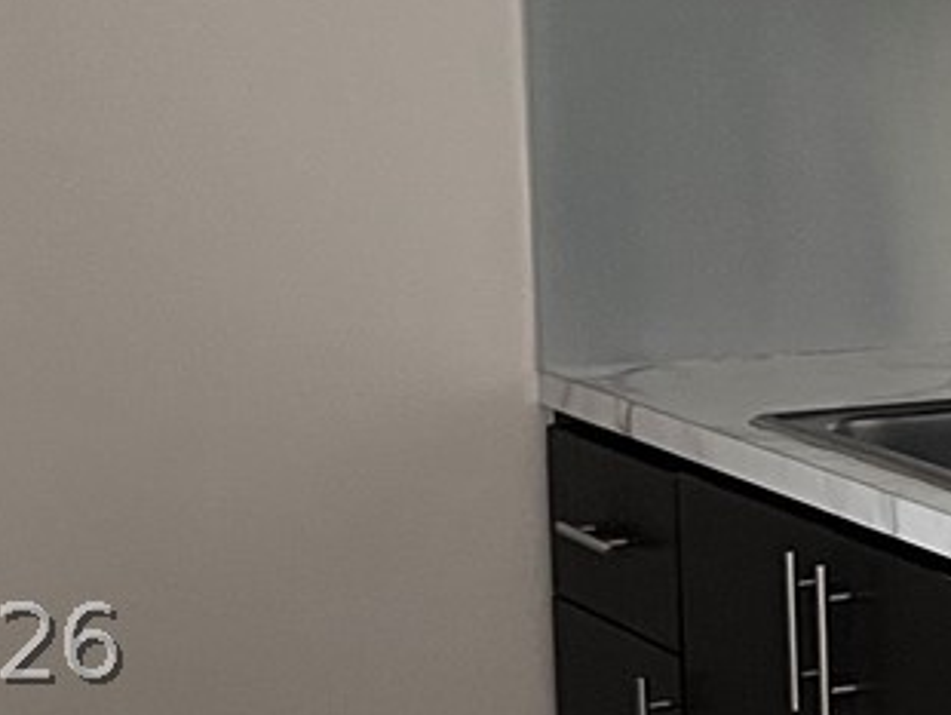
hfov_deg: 14.4
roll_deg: +0.1
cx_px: 1061
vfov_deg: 11.0
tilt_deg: -10.8
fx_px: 3684
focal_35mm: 134
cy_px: 641
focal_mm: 5.7
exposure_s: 1/48
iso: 500
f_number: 1.5
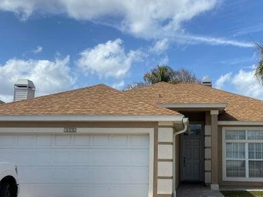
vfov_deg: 34.0
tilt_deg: +4.0
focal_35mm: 42
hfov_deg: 44.2
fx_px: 319
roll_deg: -1.3
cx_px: 172
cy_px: 131
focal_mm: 4.25
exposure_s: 1/4115
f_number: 1.8
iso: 32
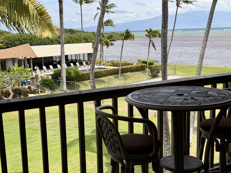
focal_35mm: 48
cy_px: 86
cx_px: 116
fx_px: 320
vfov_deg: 30.3
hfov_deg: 39.7
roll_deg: +1.7
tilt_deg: -9.9
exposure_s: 1/2976
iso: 64
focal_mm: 6.76
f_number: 1.78
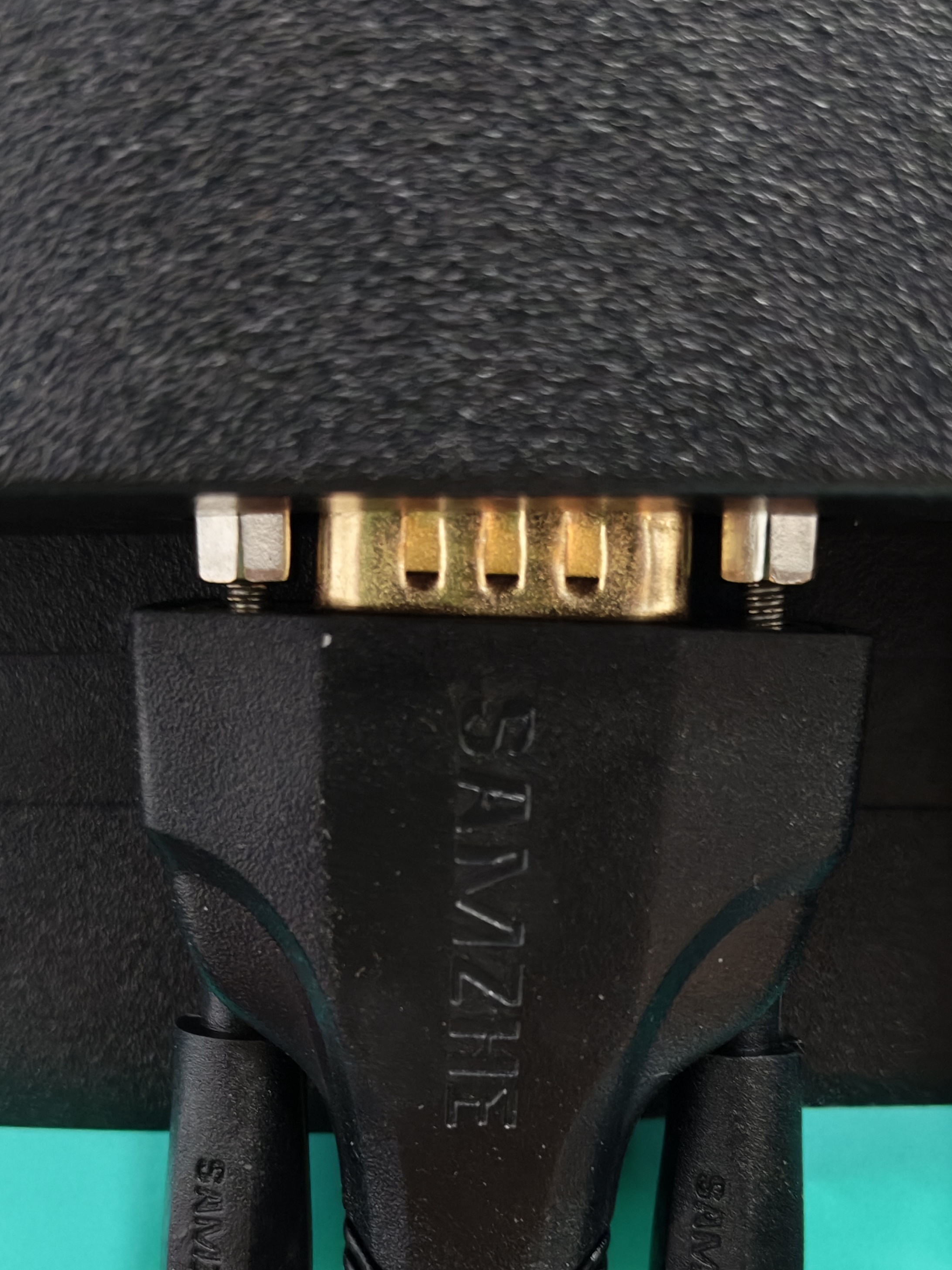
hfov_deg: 30.3
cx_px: 468
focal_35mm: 48
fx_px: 1760
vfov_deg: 39.1
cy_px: 876
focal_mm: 5.52
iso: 640
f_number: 1.95
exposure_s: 1/50
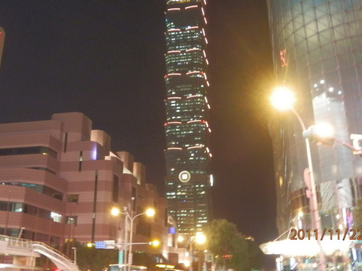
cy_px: 95
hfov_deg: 43.8
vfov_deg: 33.3
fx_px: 450
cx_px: 156
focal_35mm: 43
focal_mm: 5.9
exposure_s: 1/4
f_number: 3.7
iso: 800
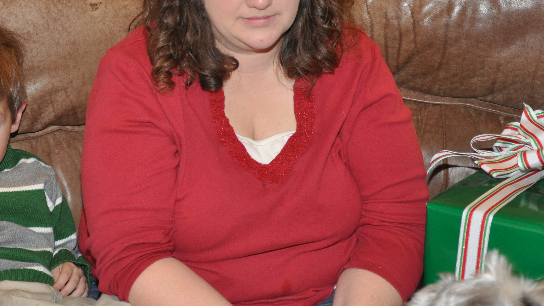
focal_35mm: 108
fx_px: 1558
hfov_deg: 19.7
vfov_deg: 11.2
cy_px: 117
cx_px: 138
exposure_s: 1/60
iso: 800
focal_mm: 42
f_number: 4.8
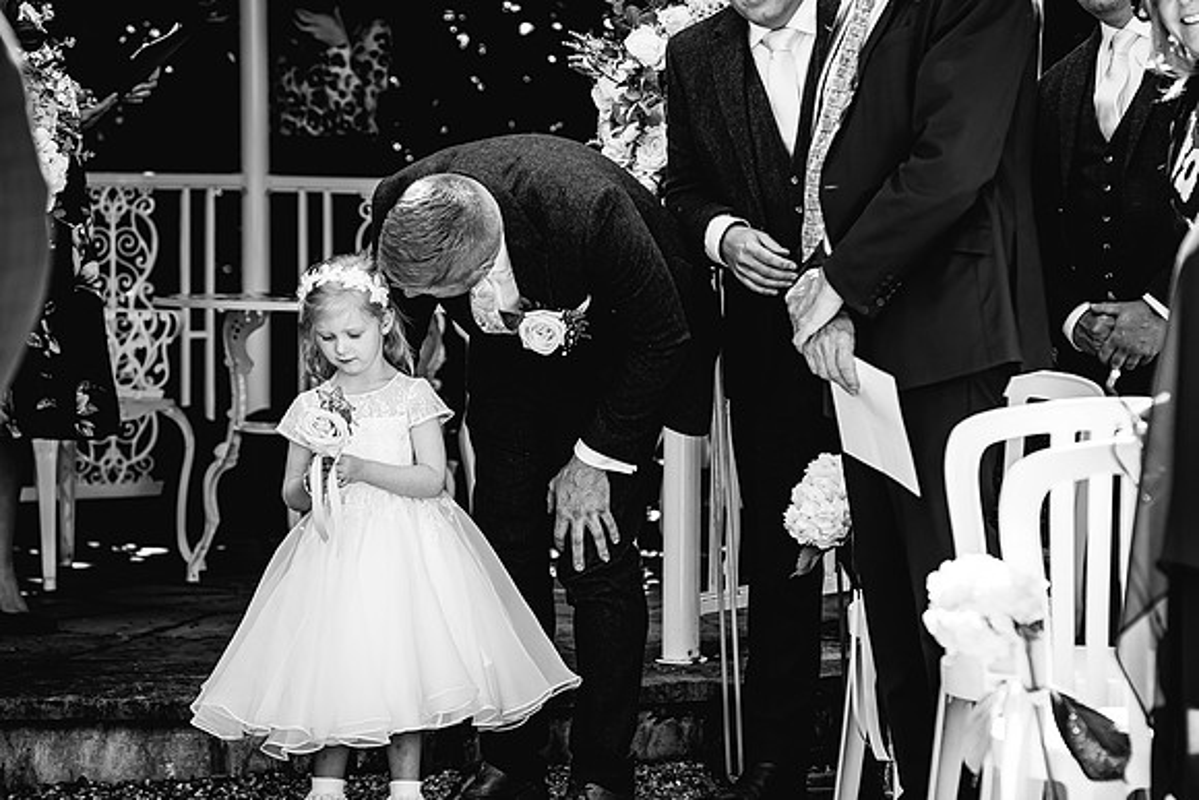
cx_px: 600
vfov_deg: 9.2
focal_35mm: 150
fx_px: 4997
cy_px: 400
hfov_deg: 13.7
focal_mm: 150
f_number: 4.5
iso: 400
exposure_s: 1/400
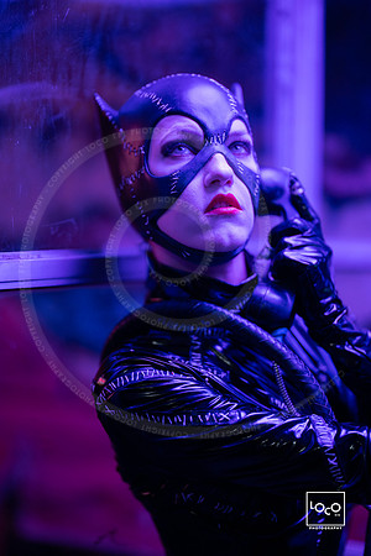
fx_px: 1314
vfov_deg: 23.9
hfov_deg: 16.1
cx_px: 186
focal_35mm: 85
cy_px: 278
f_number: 1.2
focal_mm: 85
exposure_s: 1/250
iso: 400
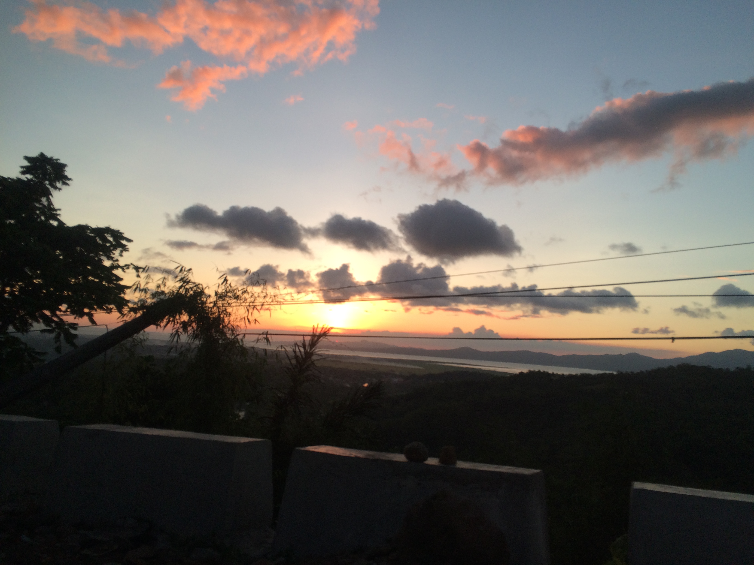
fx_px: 632
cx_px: 377
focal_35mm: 29
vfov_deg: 48.2
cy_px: 282
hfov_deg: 61.7
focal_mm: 4.15
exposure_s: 1/120
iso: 40
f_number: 2.2
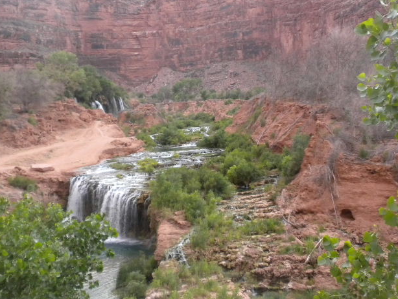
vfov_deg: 30.9
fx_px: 541
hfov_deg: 40.4
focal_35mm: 47
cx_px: 214
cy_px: 129
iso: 400
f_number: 3.5
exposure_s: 1/538
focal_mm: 6.6
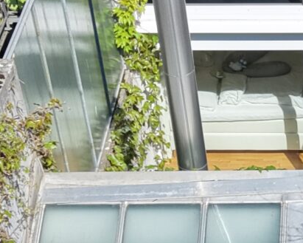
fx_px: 1310
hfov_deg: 12.8
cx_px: 389
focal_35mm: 146
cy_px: 279
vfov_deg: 10.4
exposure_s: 1/5000
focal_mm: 8.67
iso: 350
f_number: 1.8
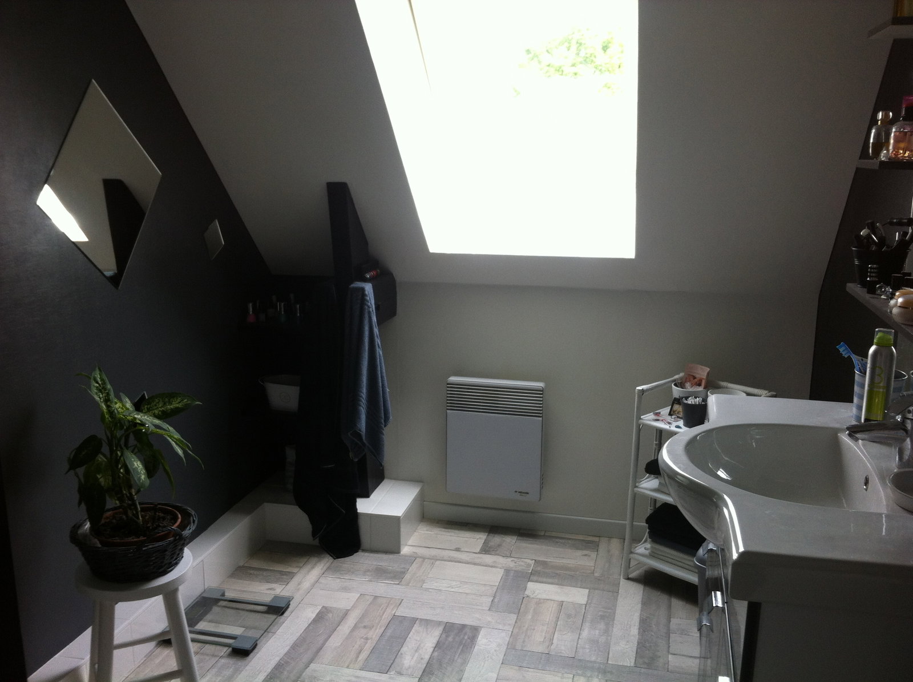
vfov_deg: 40.6
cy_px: 341
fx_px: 922
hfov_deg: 52.7
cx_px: 456
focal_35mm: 35
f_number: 2.8
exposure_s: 1/60
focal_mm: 3.85
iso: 80
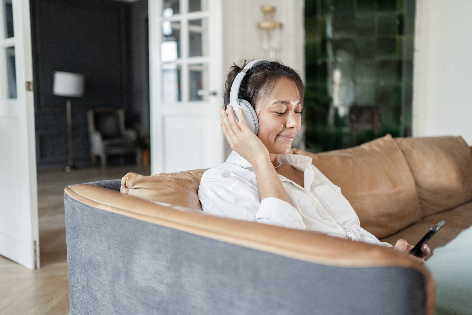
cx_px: 236
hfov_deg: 54.4
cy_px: 158
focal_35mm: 35
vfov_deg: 37.9
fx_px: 459
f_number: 1.8
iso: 320
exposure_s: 1/160
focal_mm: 35
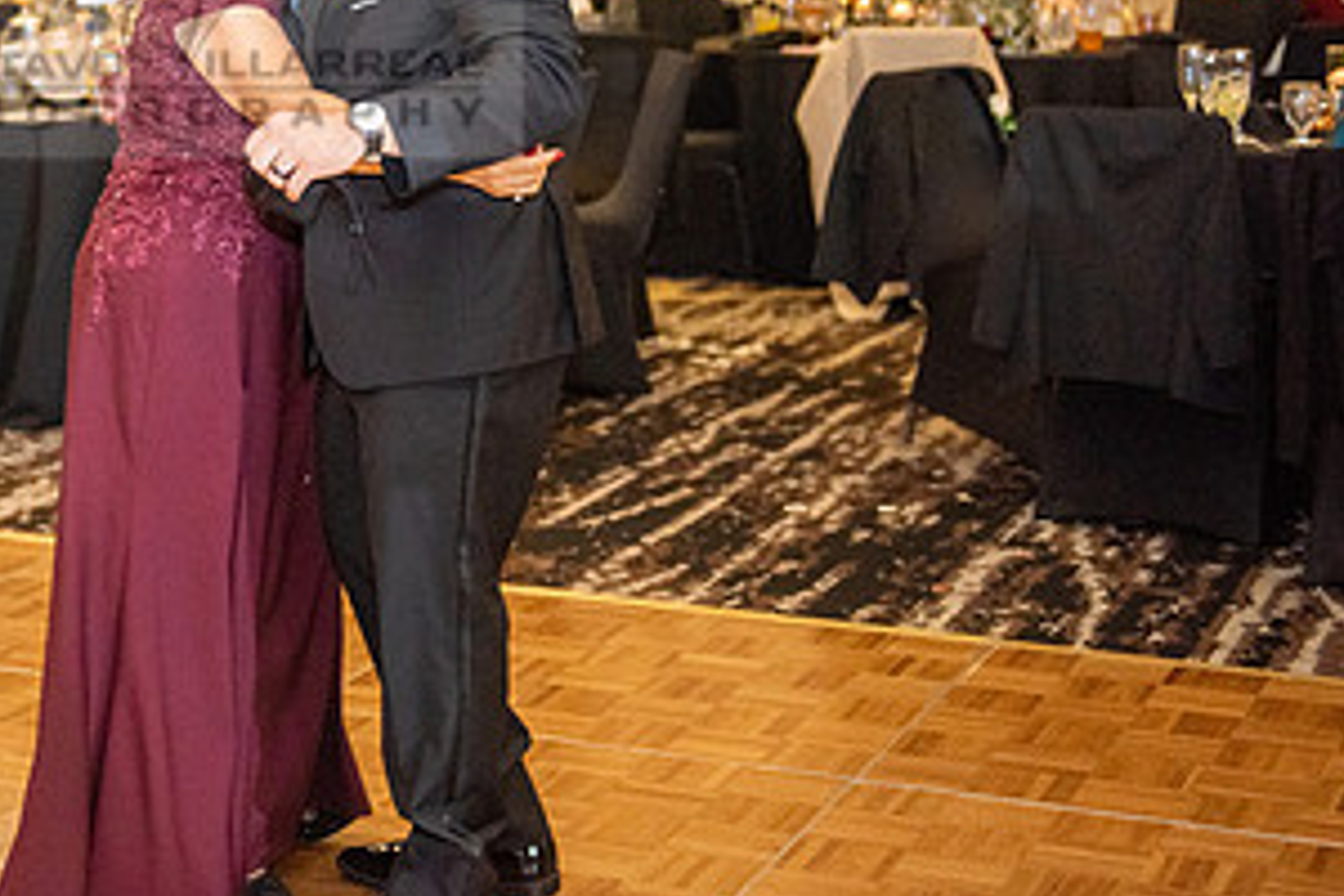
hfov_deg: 23.3
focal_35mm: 85
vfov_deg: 15.8
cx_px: 143
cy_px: 52
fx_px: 3173
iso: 1600
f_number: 2.8
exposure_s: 1/250
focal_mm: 44
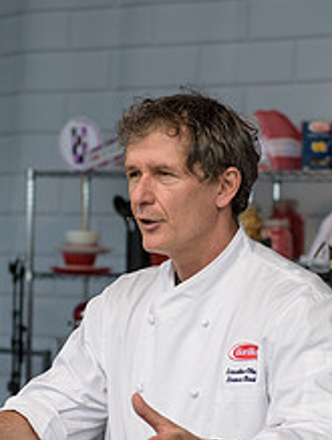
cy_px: 339
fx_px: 2270
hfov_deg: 8.4
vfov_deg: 11.1
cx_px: 179
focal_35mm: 178
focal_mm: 70
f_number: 3.2
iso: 200
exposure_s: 1/1250
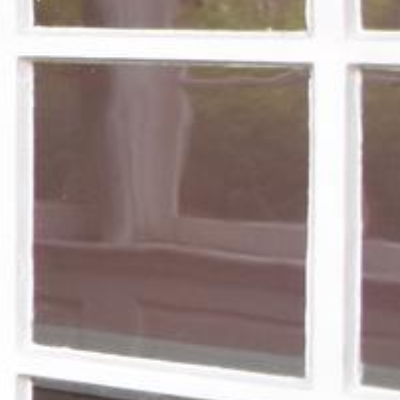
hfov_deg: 6.4
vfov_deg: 13.3
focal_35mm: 129
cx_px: -1598
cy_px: -15
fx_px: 1686
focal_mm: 10
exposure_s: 1/200
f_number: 4.5
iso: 800
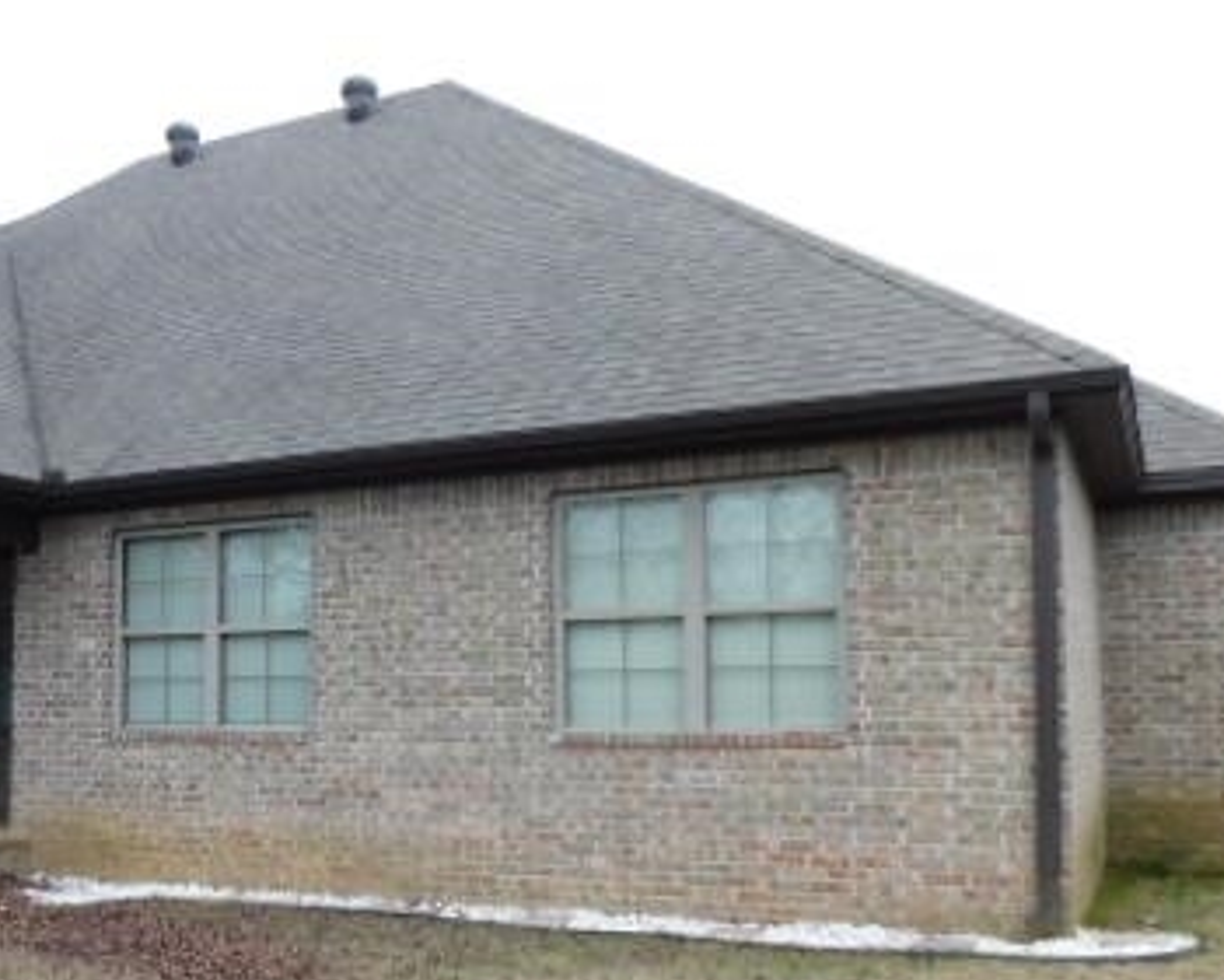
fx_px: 1485
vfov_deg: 36.2
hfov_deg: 42.4
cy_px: 644
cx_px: 213
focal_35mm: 41
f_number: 3
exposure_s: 1/80
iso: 125
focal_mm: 4
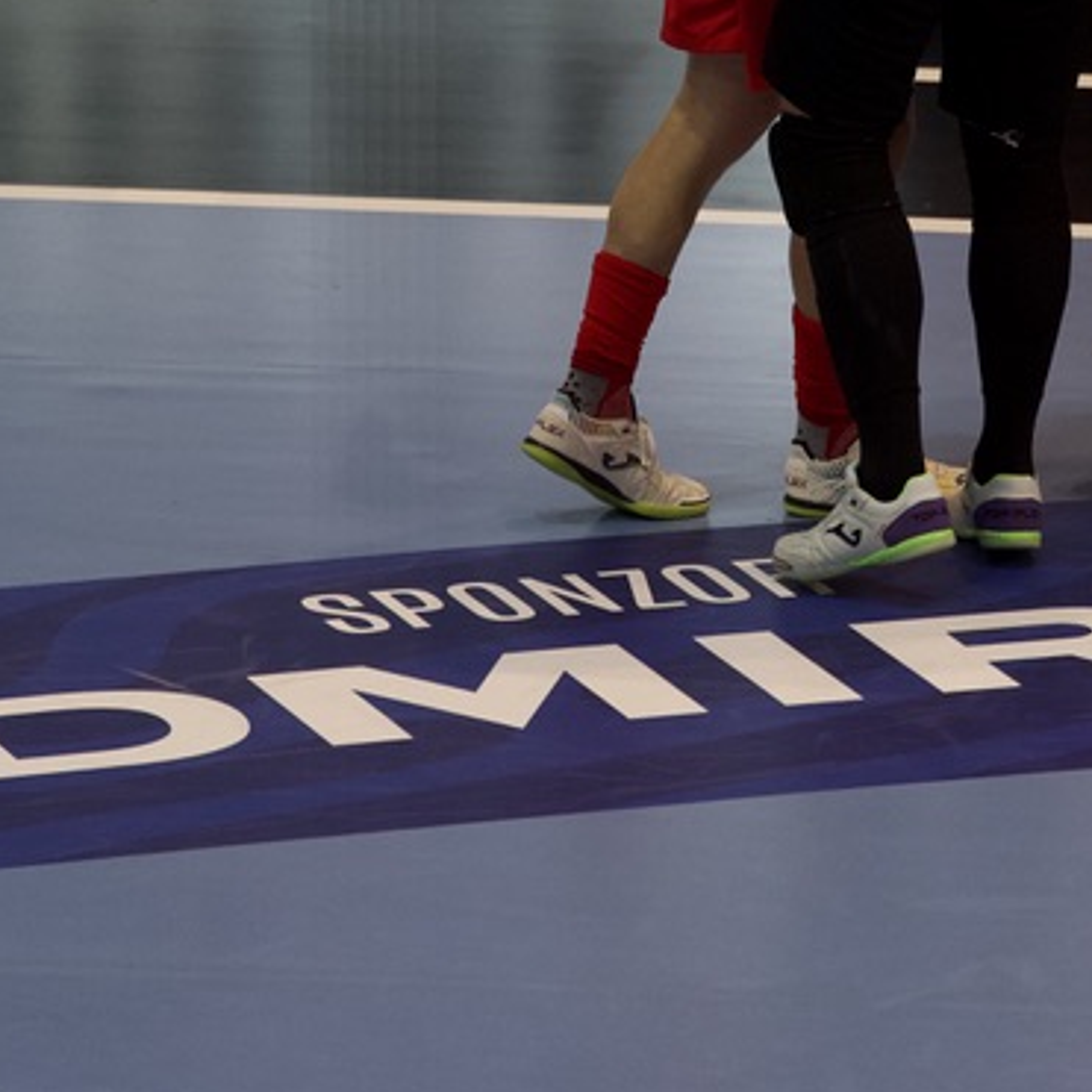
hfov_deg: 3.5
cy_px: -353
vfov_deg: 3.5
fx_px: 17774
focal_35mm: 498
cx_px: 748
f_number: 3.5
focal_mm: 200
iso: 2500
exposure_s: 1/1000
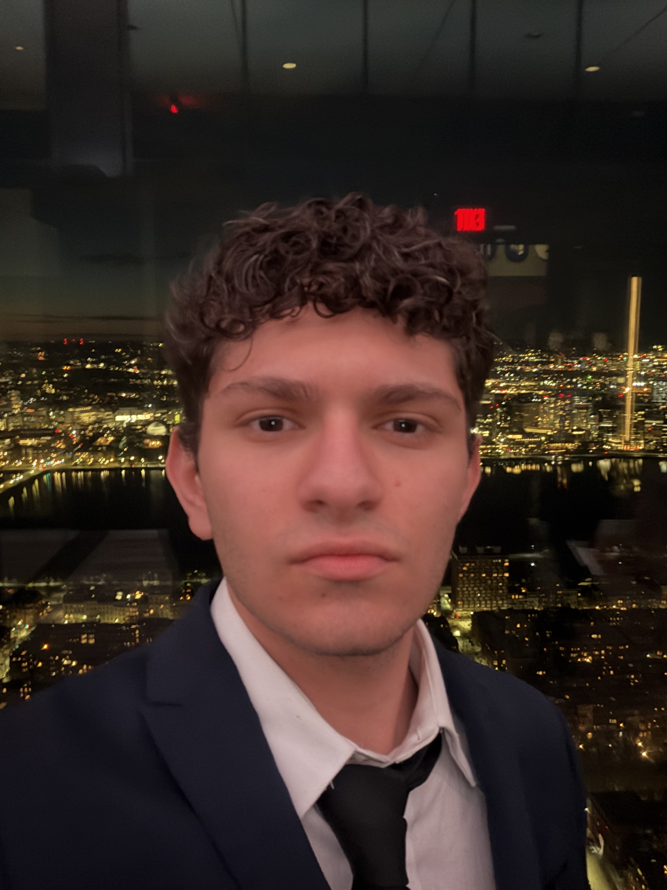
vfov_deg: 60.0
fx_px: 771
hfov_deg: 46.8
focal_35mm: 30
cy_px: 445
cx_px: 334
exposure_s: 1/8
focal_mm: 2.71
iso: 640
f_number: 1.9
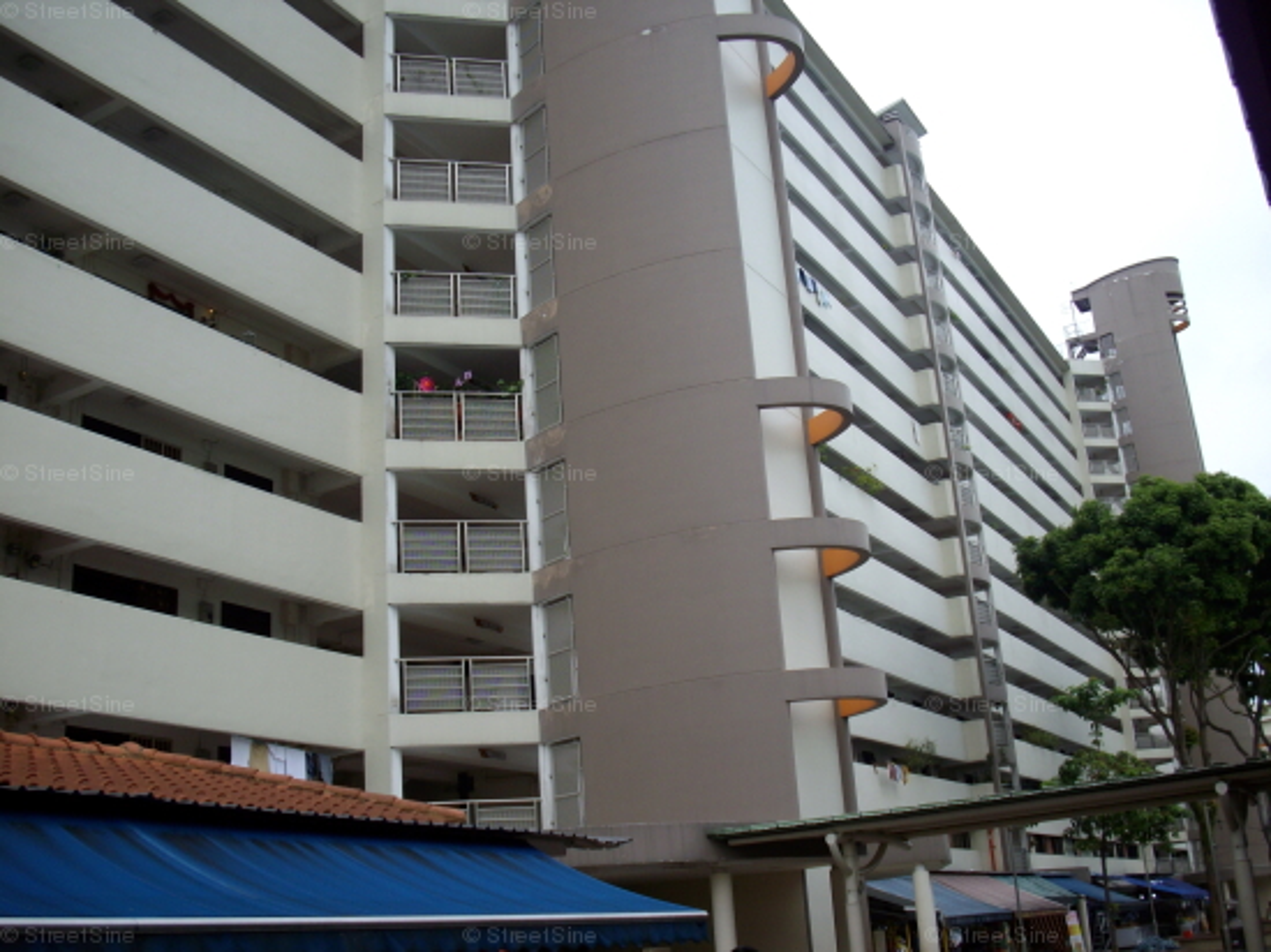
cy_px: 476
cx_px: 636
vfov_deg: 38.6
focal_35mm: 37
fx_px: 1358
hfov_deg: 50.2
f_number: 5.6
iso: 80
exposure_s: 1/160
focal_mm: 6.2
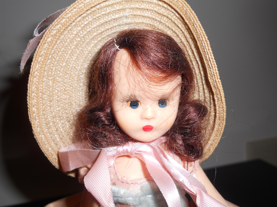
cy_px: 104
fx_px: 256
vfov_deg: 44.2
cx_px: 138
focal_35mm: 32
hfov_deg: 56.8
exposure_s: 1/25
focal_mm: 5.8
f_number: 8.8
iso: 80
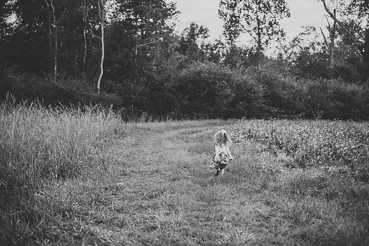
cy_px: 123
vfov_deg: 27.0
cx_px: 184
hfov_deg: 39.6
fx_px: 513
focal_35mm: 50
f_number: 2
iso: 400
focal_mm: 50
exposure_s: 1/800
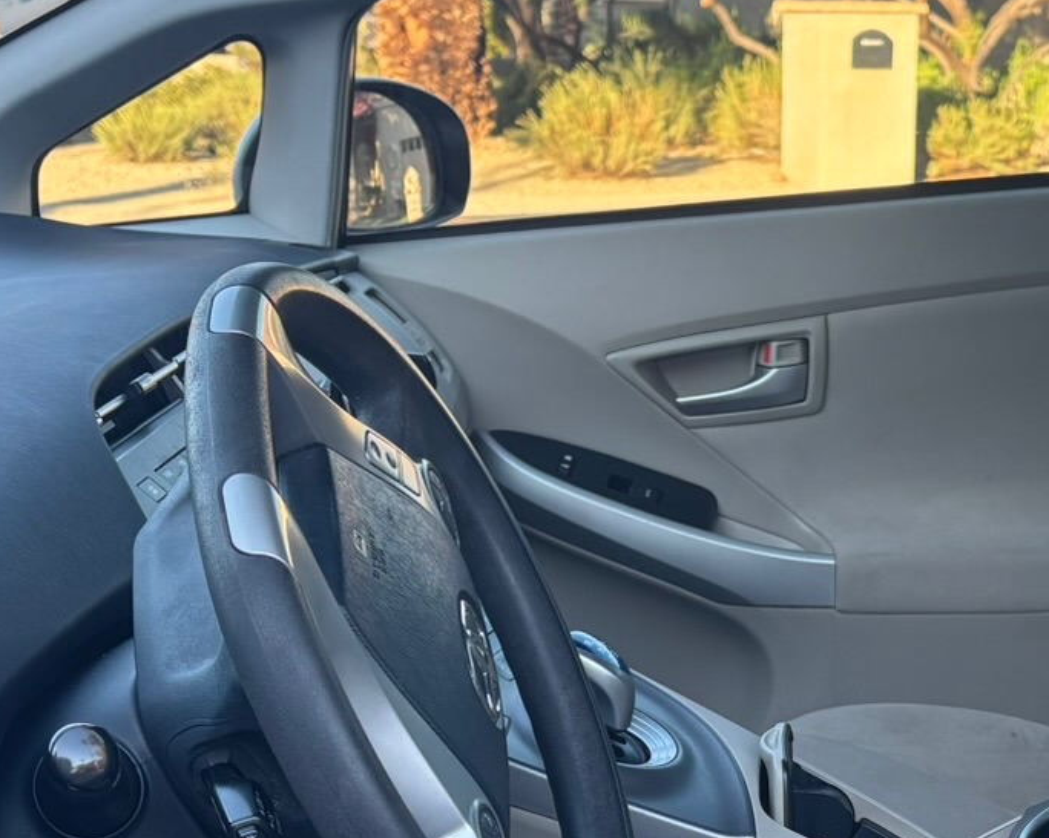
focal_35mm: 76
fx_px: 2359
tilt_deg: -18.1
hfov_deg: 24.7
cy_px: 830
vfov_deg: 19.6
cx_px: 828
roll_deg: -0.6
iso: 64
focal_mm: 5.96
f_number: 1.6
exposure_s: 1/121
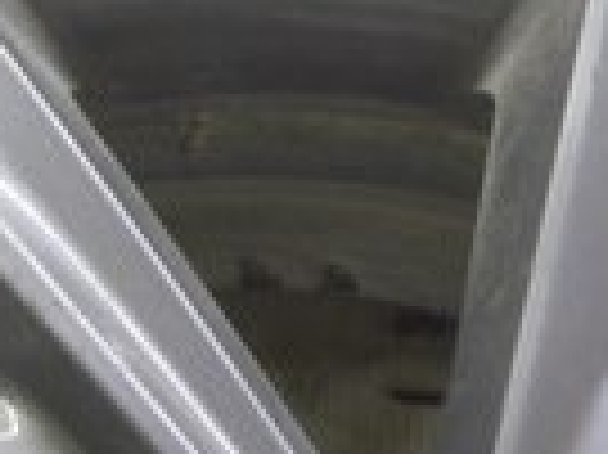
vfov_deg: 5.3
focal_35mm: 273
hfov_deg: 7.2
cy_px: 973
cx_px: 41
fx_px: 4784
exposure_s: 1/20
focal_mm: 25
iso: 400
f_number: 5.6
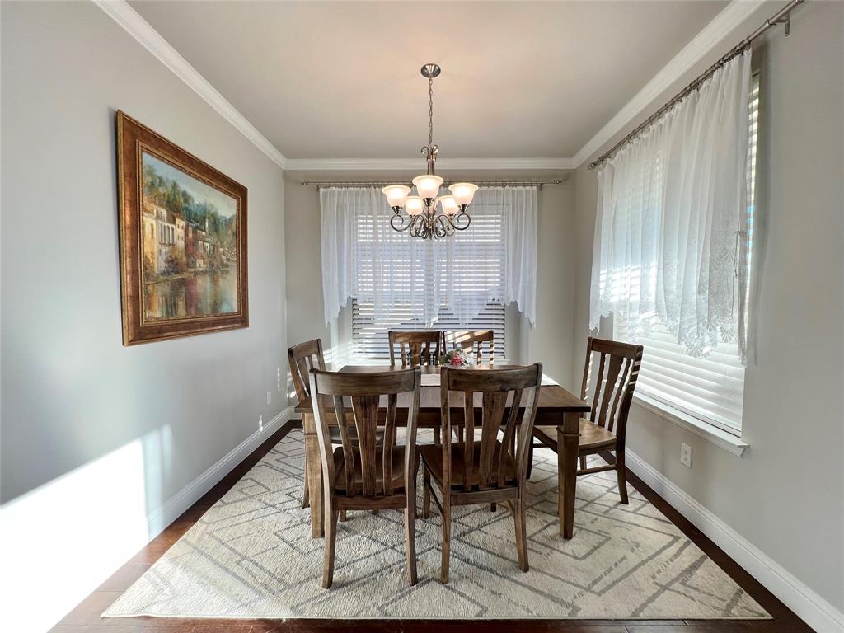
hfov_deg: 106.2
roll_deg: +0.6
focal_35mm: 13
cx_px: 422
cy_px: 316
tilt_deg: -3.7
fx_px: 317
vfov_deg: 89.9
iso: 40
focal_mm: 1.57
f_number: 1.8
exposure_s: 1/120
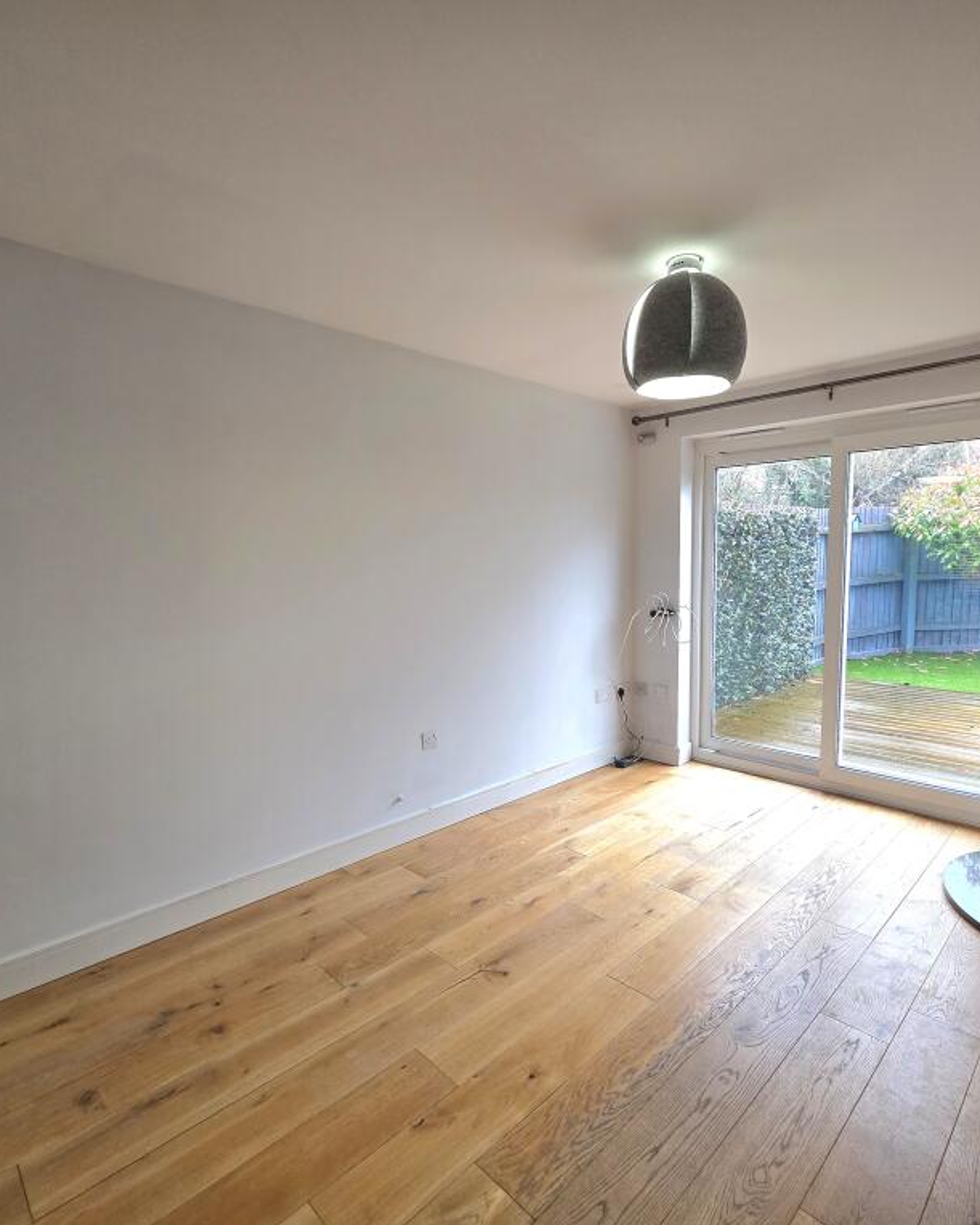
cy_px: 614
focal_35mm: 17
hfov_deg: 76.7
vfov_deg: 89.6
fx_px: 616
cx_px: 542
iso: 200
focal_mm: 2.2
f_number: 1.9
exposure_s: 1/101
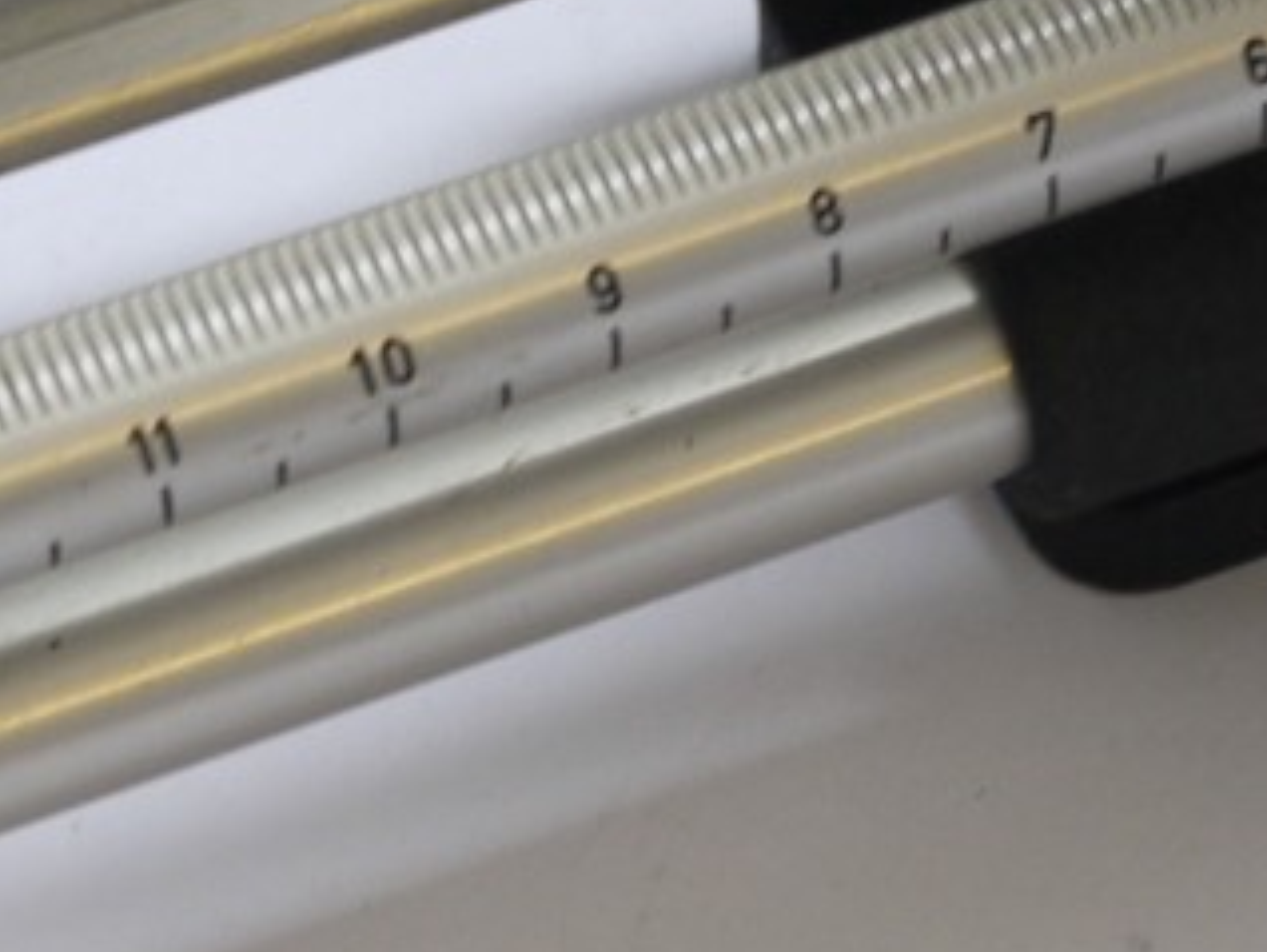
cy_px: -550
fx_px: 10769
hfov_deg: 6.7
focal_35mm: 294
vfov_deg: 5.0
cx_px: 1108
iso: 400
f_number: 10
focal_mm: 39
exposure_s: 1/3.2
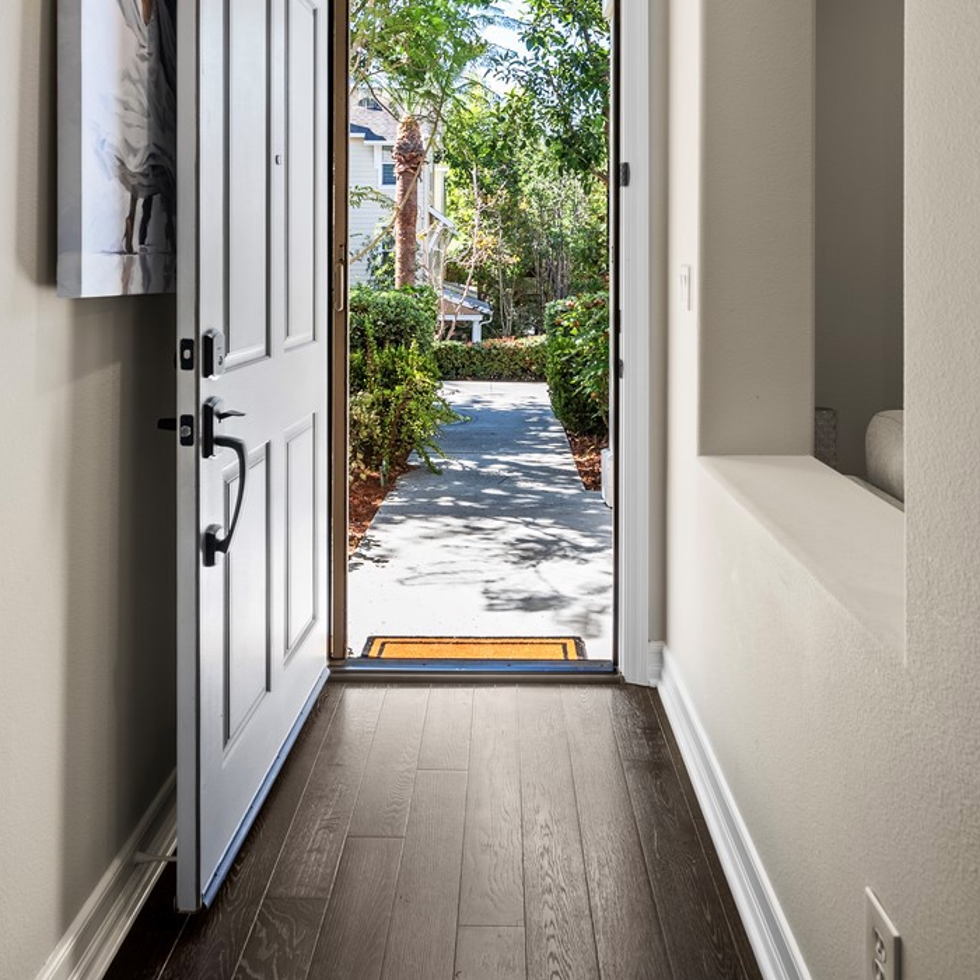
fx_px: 801
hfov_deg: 62.9
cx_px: 482
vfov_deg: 60.1
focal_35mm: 25
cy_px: 265
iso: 160
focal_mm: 19
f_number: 8
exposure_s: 1/6
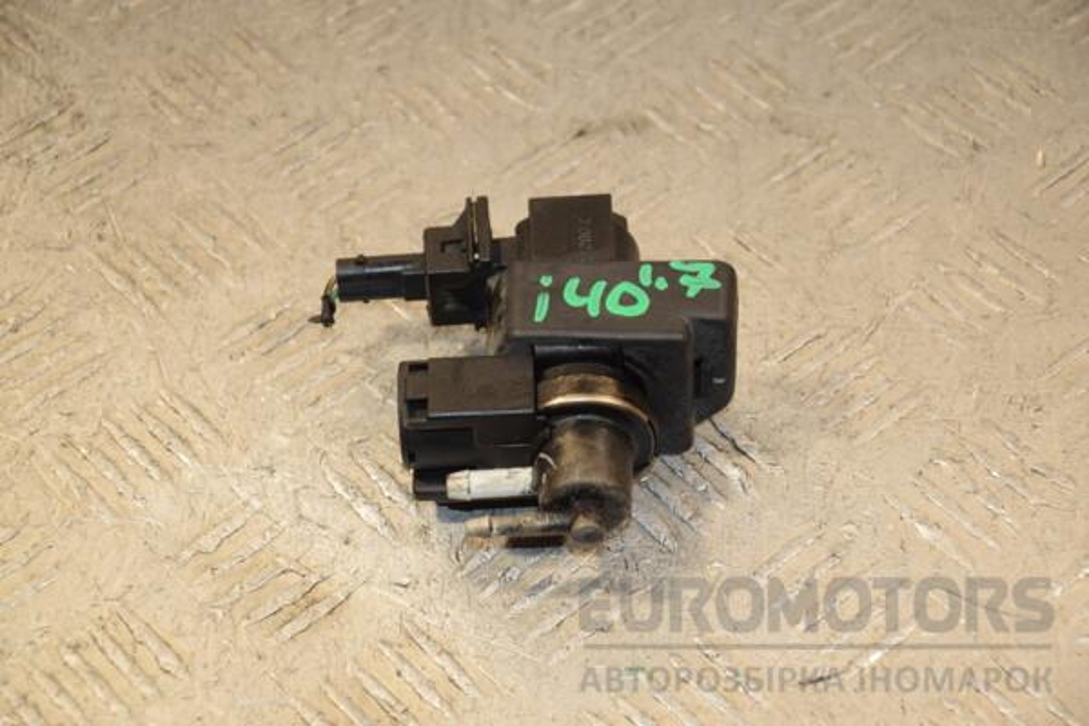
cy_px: 363
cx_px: 544
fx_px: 3857
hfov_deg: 16.1
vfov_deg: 10.8
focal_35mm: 128
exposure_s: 1/200
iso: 800
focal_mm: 85
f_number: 6.3
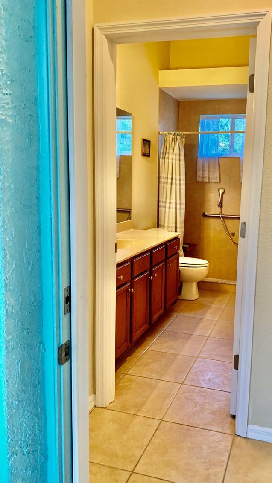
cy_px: 238
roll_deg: -0.2
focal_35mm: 30
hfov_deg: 38.4
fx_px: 385
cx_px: 187
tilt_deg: -10.1
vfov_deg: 64.3
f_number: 1.8
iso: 250
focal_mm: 4.25
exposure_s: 1/60
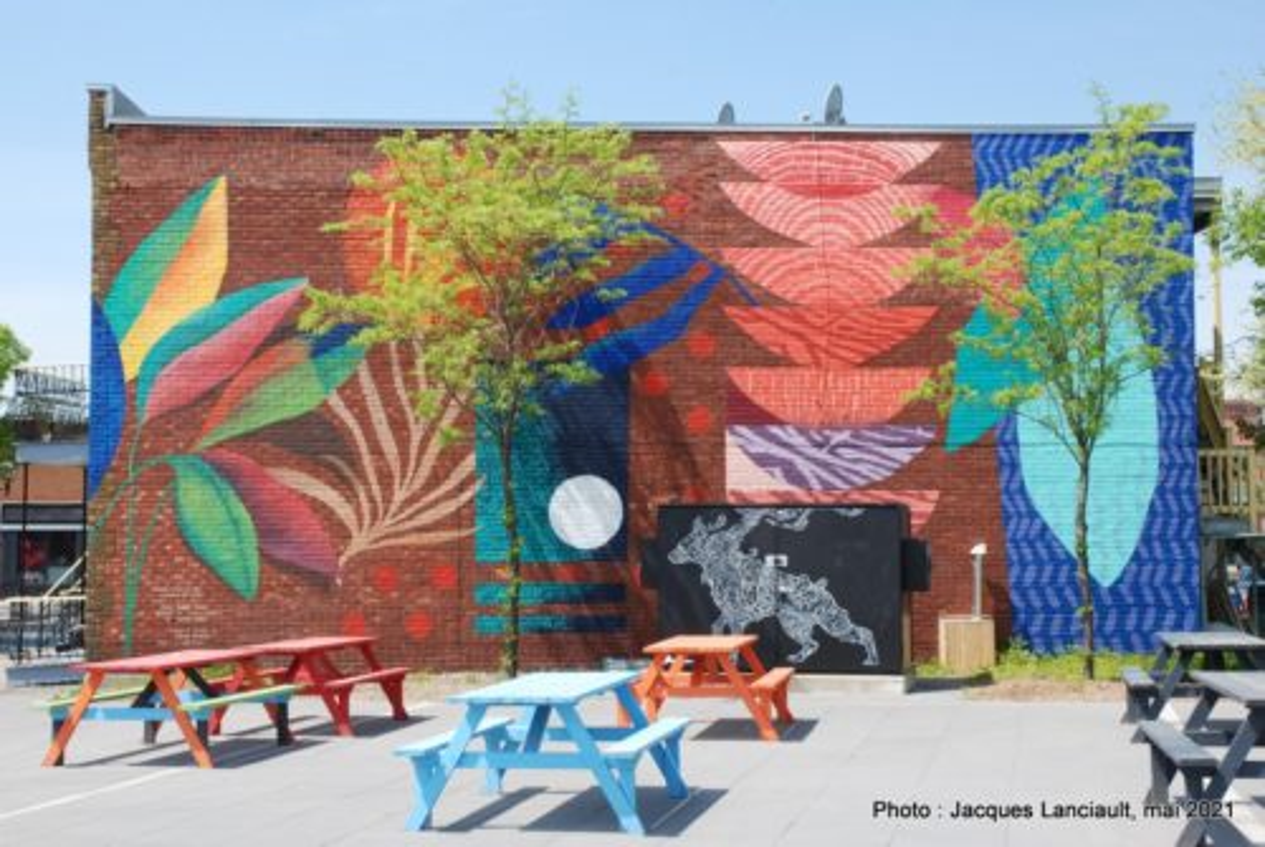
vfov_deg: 29.0
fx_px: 1636
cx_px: 632
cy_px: 424
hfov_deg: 42.3
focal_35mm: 46
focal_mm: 31
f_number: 16
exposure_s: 1/40
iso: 100
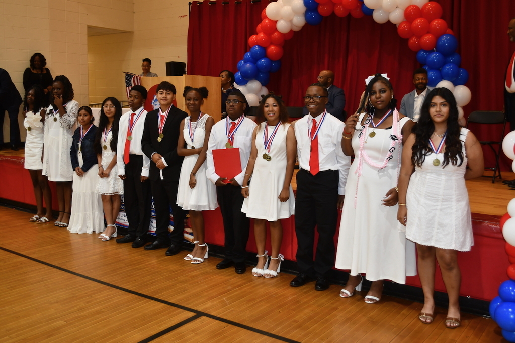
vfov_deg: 36.9
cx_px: 258
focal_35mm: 36
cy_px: 172
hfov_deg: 53.1
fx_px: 515
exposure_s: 1/80
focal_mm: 24
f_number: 4
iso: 400
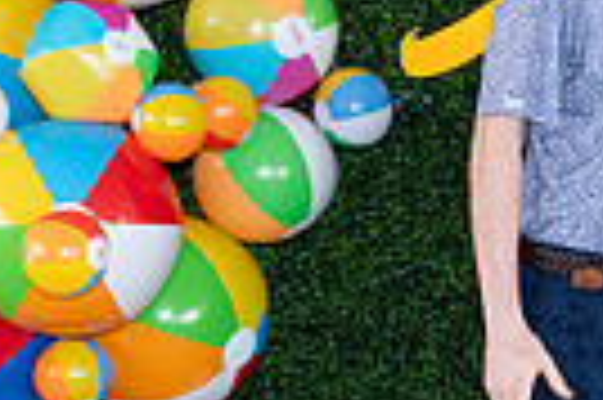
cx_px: 832
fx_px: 2426
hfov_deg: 13.5
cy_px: 183
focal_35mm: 145
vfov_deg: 9.4
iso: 800
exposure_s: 1/125
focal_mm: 32
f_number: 6.3
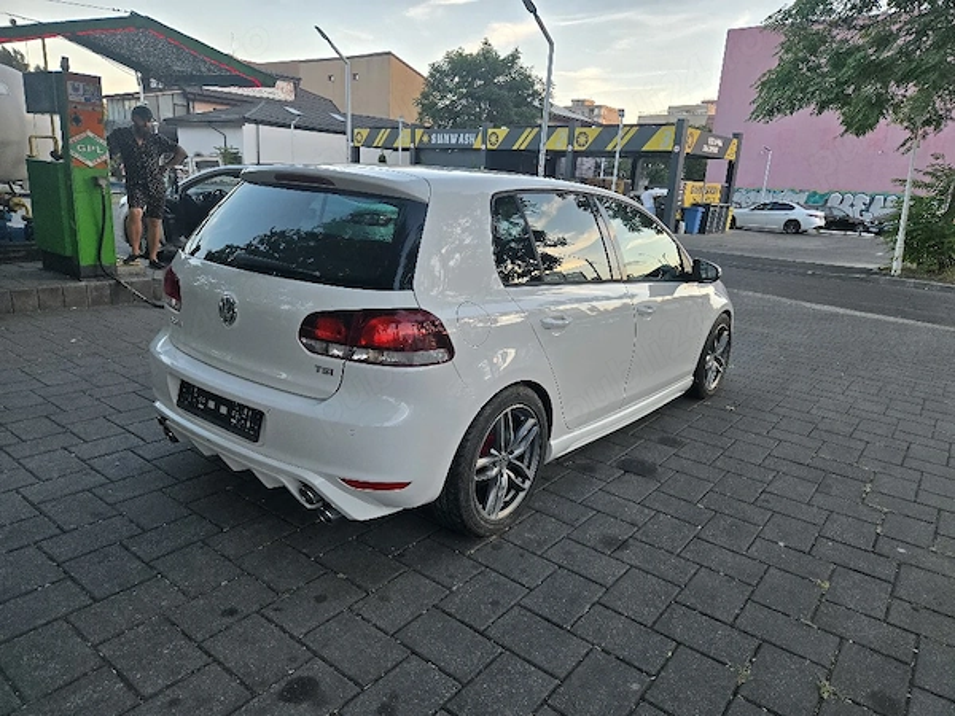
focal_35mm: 23
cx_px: 478
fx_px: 635
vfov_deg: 58.9
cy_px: 358
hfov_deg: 73.9
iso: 125
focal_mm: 5.4
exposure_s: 1/526
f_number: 1.8
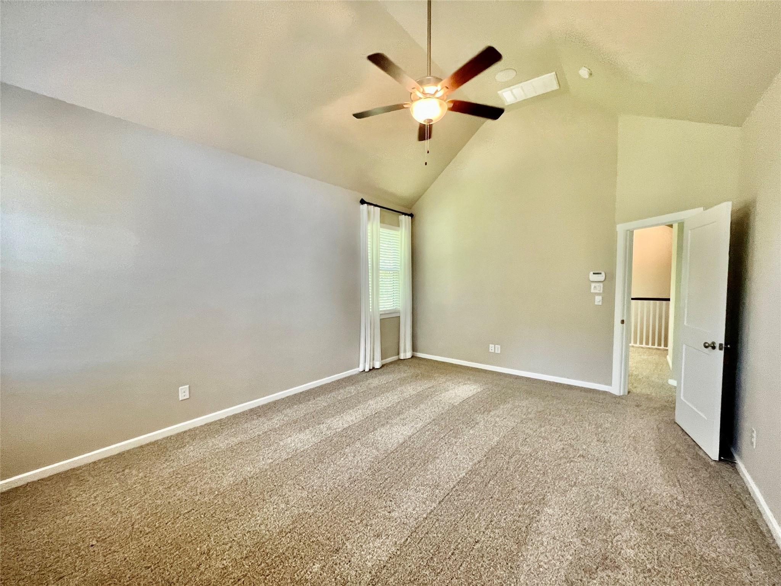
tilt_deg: -1.2
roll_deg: -1.3
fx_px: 293
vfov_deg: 89.9
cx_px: 390
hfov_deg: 106.2
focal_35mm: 13
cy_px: 293
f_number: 1.8
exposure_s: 1/66
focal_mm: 1.57
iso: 250
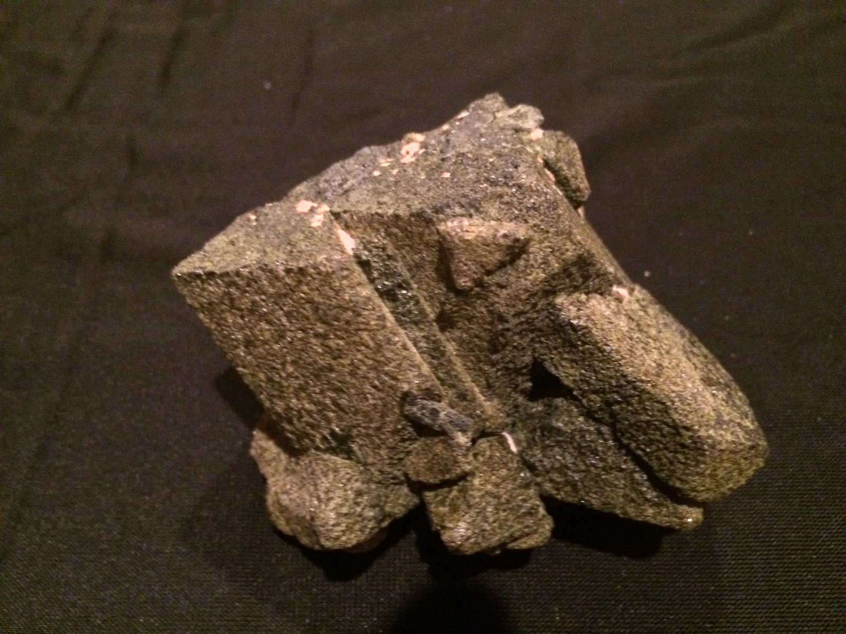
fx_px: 709
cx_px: 423
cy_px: 317
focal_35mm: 29
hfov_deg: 61.7
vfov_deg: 48.2
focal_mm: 4.15
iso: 800
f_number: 2.2
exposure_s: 1/15
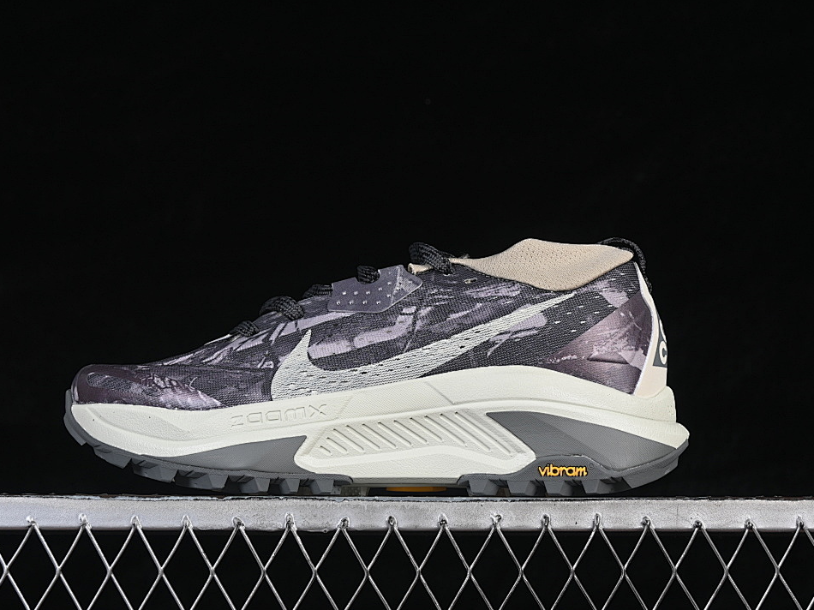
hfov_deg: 23.8
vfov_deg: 18.0
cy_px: 303
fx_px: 1928
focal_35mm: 82
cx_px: 378
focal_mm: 50
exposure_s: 1/80
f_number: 8
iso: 160
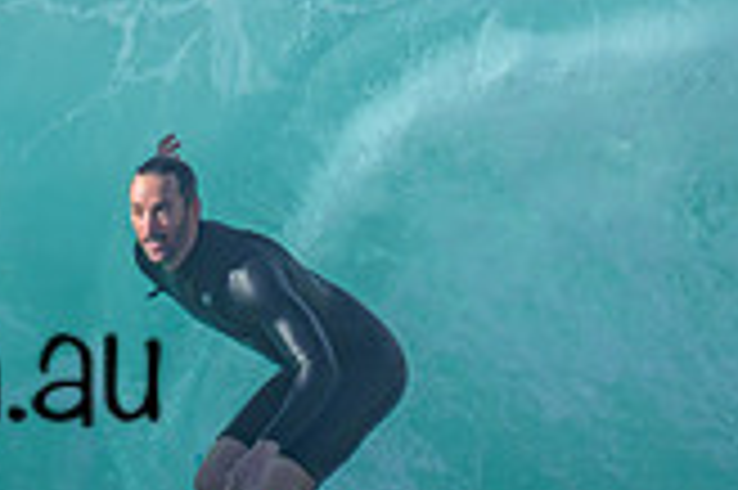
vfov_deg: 0.4
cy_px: 229
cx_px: -93
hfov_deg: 0.6
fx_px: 74688
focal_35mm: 3647
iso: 720
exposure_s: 1/4000
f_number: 6.3
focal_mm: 800
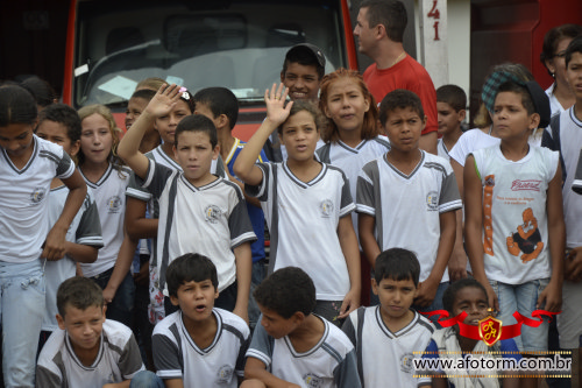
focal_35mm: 158
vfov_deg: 8.7
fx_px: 2545
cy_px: 194
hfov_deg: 13.0
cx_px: 291
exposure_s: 1/1250
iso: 400
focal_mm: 105
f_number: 5.6
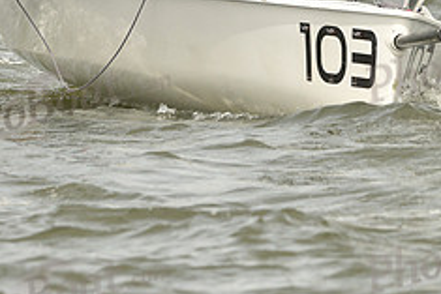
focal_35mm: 739
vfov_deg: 1.9
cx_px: 270
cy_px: -16
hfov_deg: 2.8
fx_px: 9058
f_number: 6.3
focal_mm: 300
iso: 320
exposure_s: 1/1250
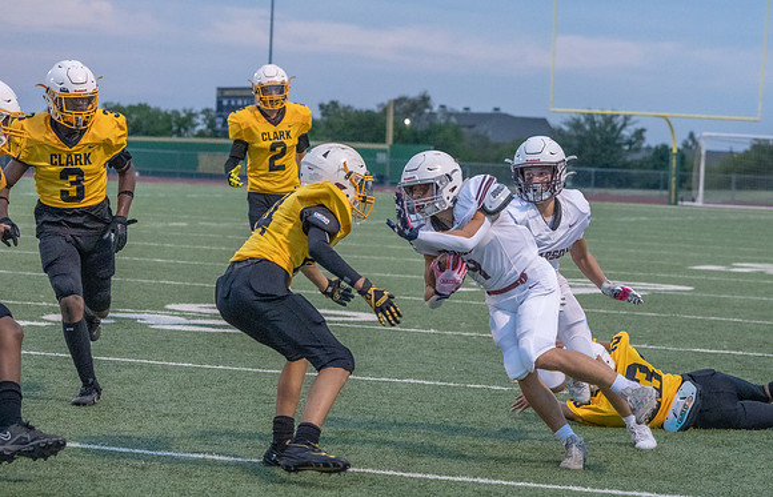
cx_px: 481
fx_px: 2863
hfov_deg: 15.4
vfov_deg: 9.9
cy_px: 272
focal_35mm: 135
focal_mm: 100
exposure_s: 1/1000
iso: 8000
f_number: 5.6
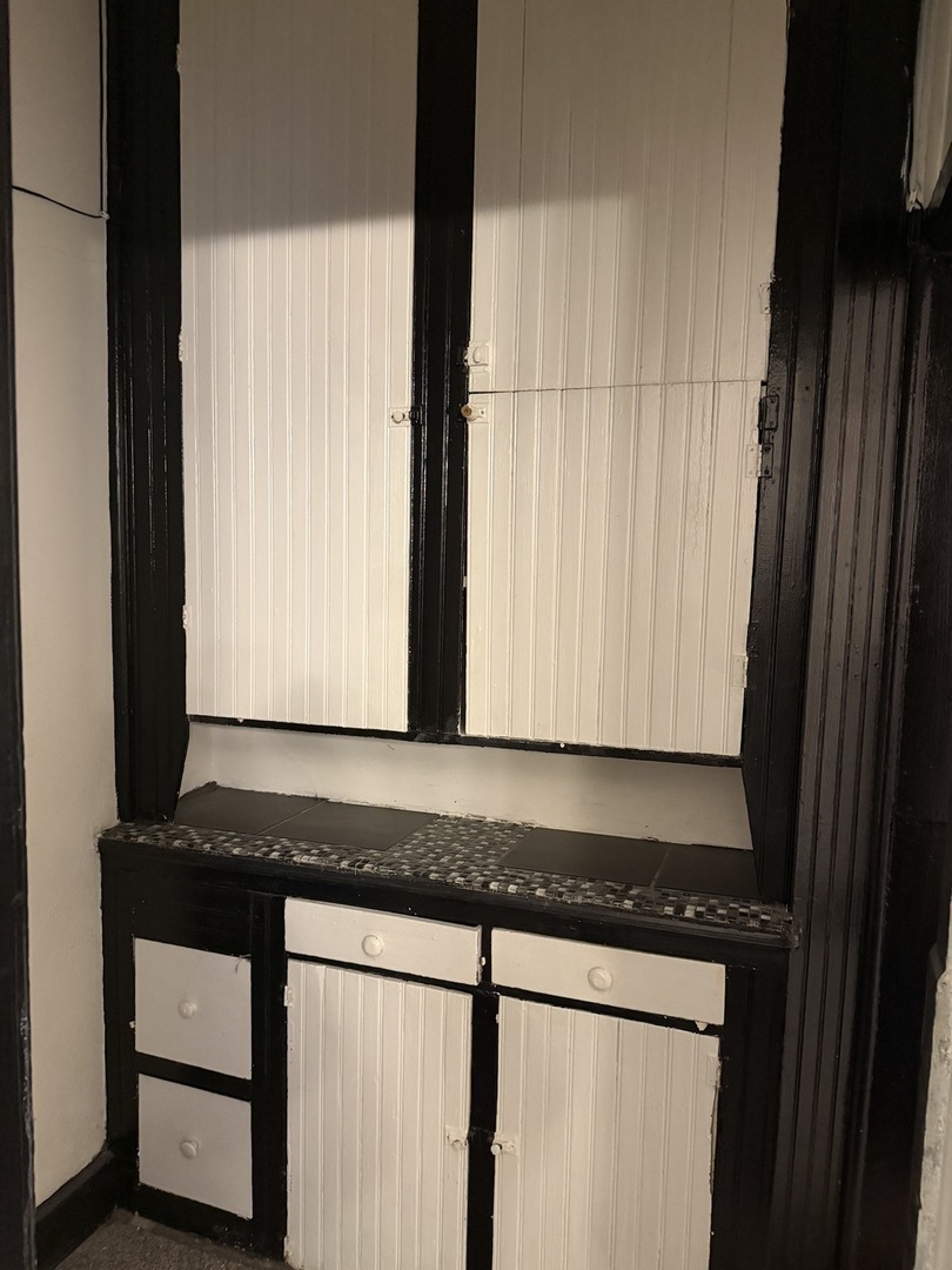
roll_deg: -2.2
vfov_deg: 71.6
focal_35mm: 24
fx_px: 880
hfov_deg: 56.8
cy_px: 635
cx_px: 476
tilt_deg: -5.4
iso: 800
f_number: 1.78
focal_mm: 6.76
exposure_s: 1/40
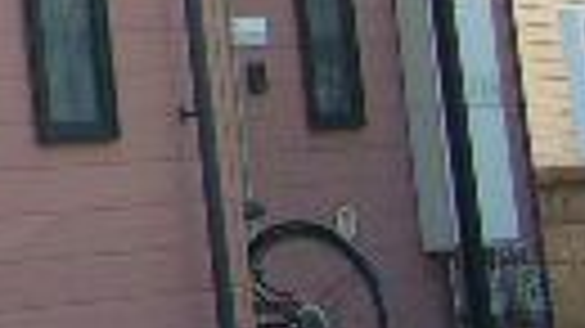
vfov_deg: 6.2
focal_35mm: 188
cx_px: -806
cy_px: -377
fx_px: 2915
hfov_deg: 10.1
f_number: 5.6
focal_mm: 5.8
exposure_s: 1/100
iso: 80
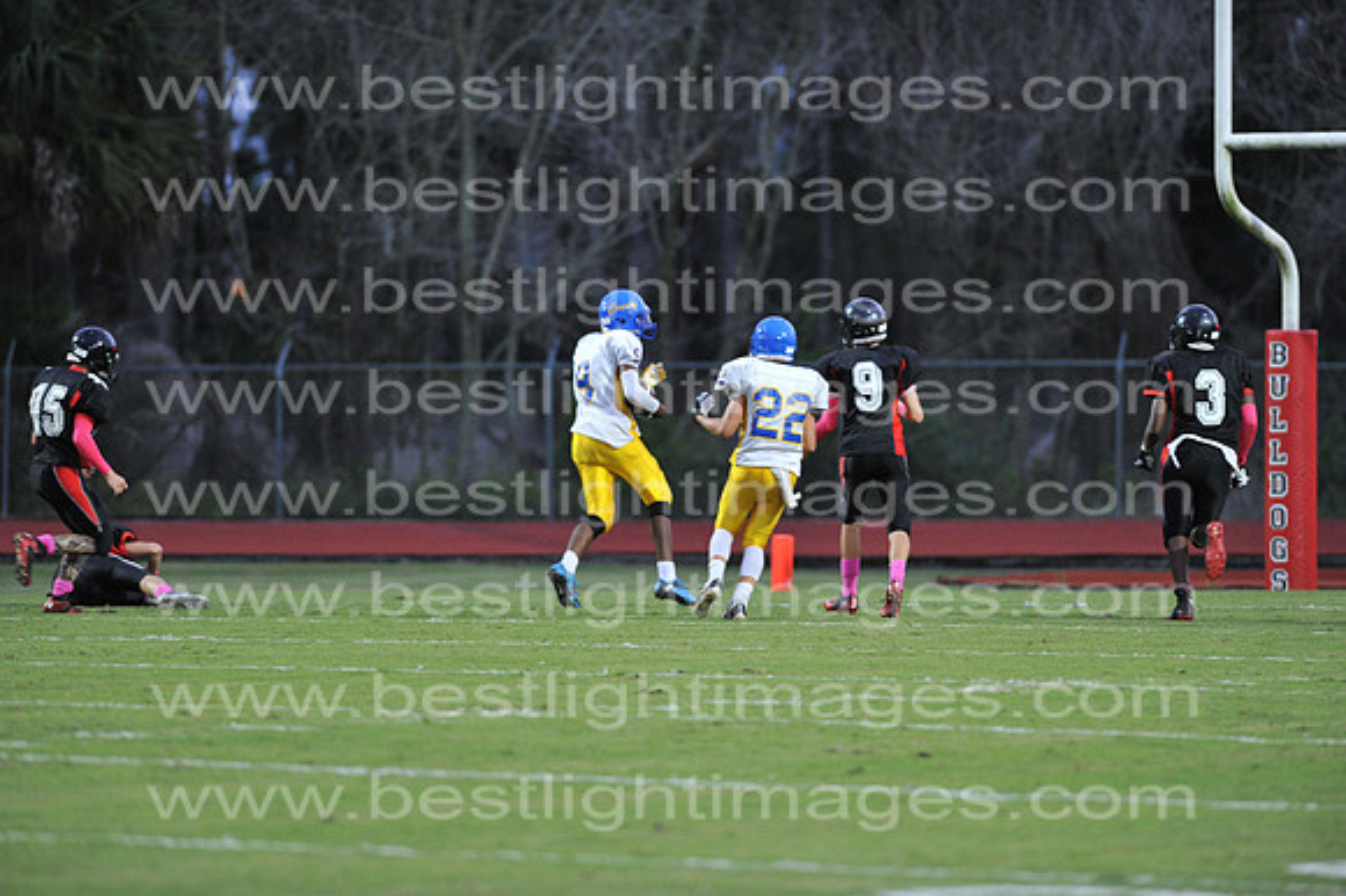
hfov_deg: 6.9
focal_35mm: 300
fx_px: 11210
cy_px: 448
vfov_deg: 4.6
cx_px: 673
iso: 3200
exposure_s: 1/250
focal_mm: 300
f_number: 4
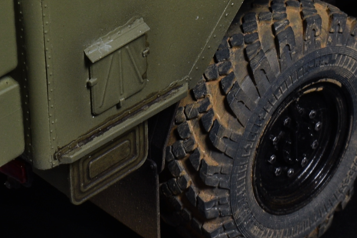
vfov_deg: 5.6
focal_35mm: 238
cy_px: -270
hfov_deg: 8.6
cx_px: 280
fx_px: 2360
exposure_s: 1
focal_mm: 32
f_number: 18
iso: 100
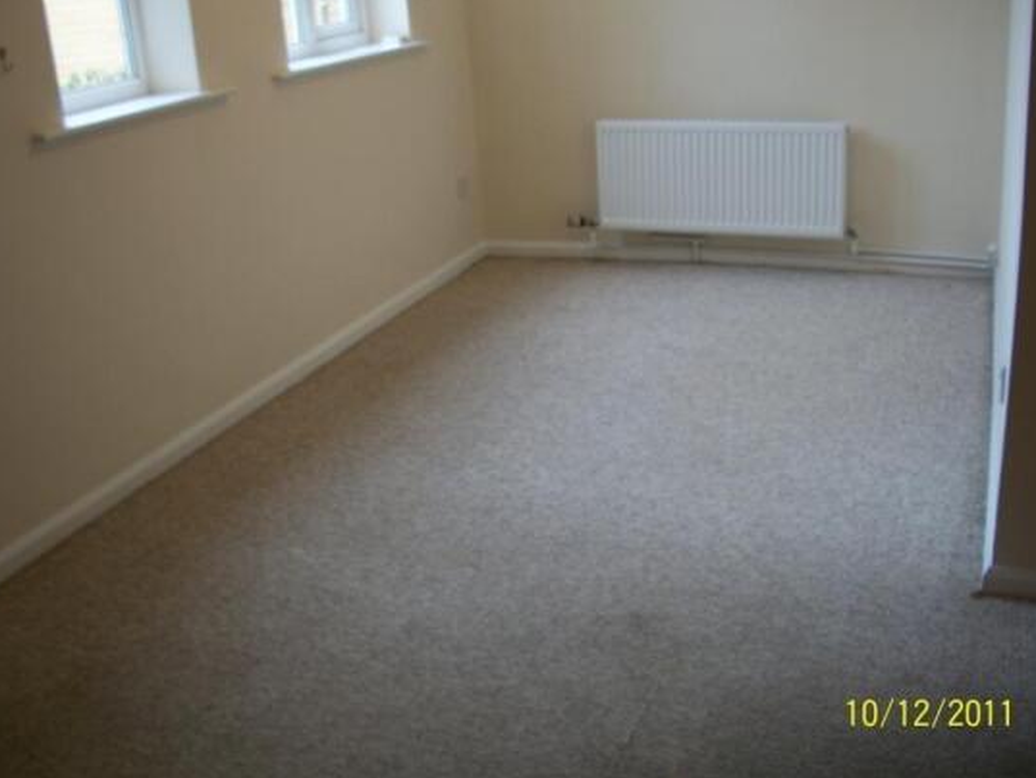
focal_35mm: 38
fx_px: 1138
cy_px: 385
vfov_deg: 37.7
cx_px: 510
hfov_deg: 49.0
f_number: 3.1
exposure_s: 1/30
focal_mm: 6.3
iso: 80
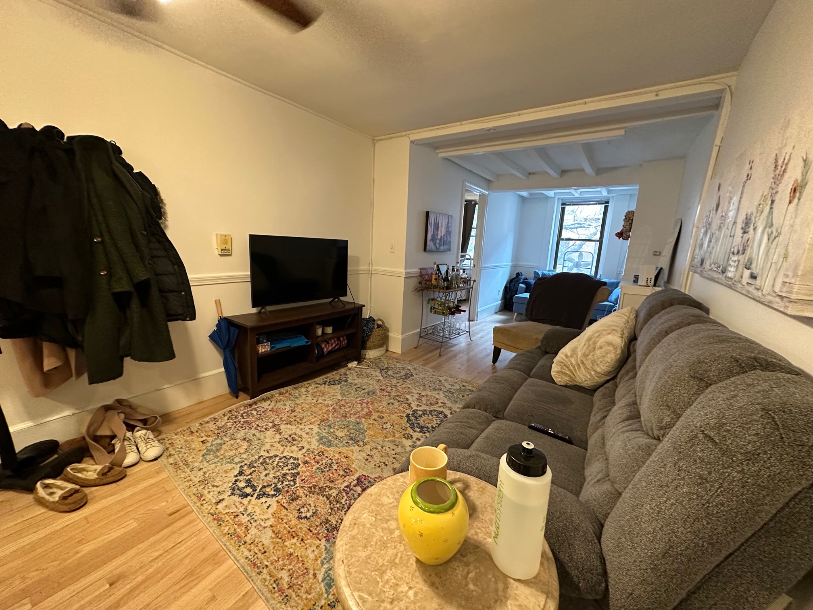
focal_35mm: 14
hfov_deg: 102.1
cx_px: 406
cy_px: 305
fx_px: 329
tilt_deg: -11.4
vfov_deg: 85.7
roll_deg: -2.7
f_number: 2.2
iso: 640
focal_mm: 2.22
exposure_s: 1/60
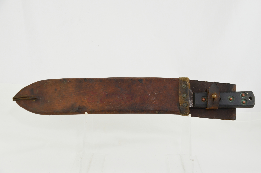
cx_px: 130
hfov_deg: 41.2
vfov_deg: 28.0
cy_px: 86
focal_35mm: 48
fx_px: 347
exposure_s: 1/125
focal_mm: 32
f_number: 5.6
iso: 250
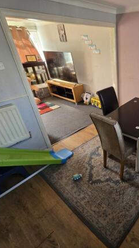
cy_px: 124
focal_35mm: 19
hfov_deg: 52.3
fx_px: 125
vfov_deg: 89.6
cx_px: 122
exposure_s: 1/50
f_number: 2.2
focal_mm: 2.2
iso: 125
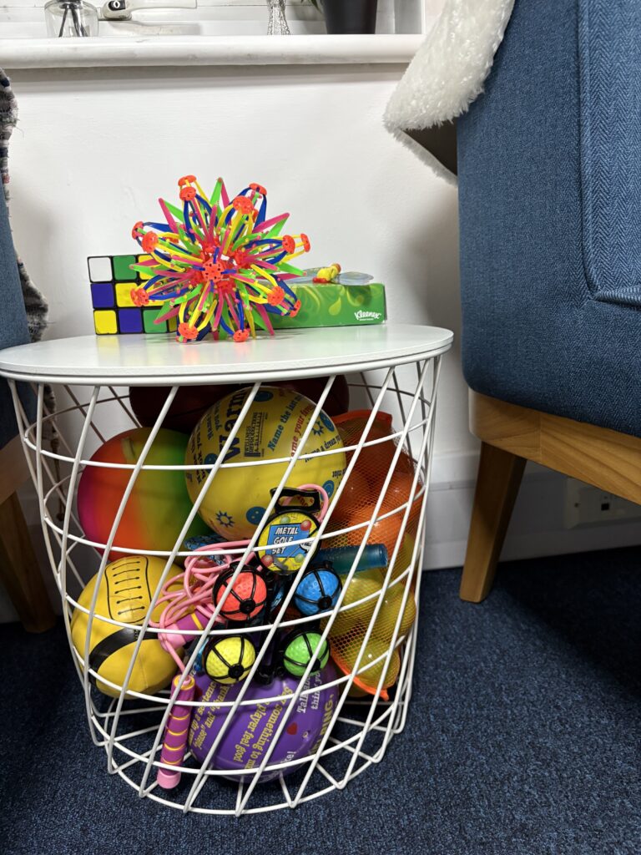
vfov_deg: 67.3
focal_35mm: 26
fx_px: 642
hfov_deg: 53.1
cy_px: 428
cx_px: 320
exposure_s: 1/50
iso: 250
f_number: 1.6
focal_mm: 5.96
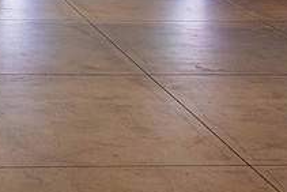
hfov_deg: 17.1
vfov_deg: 11.7
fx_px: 901
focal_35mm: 113
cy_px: -73
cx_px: -80
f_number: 2.8
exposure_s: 1/200
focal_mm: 36
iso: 2000
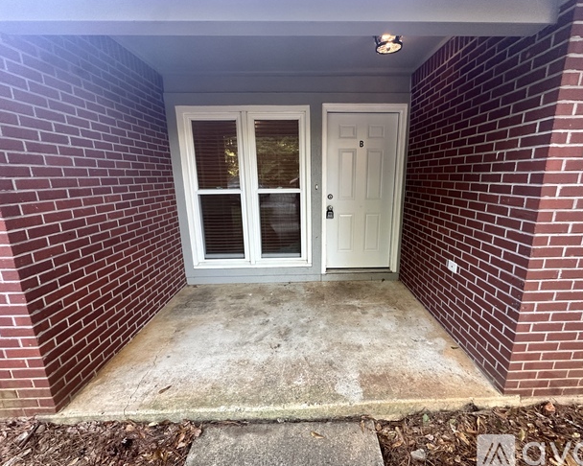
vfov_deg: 84.0
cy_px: 233
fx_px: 259
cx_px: 312
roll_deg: +0.4
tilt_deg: -11.8
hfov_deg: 96.7
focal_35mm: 15
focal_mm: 2.22
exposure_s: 1/99
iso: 250
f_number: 2.2
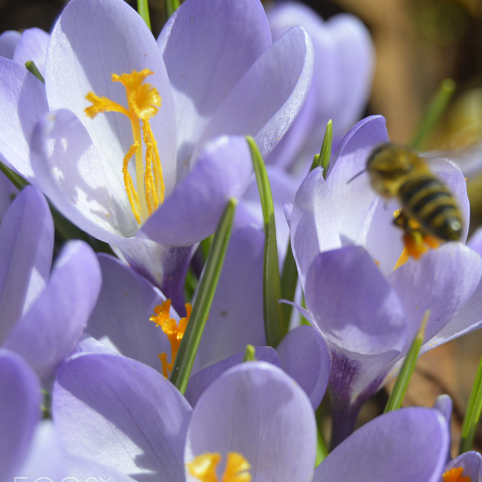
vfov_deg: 14.2
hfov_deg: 14.1
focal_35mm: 123
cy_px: 277
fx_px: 1934
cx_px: 403
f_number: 8
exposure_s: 1/250
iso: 100
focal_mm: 55
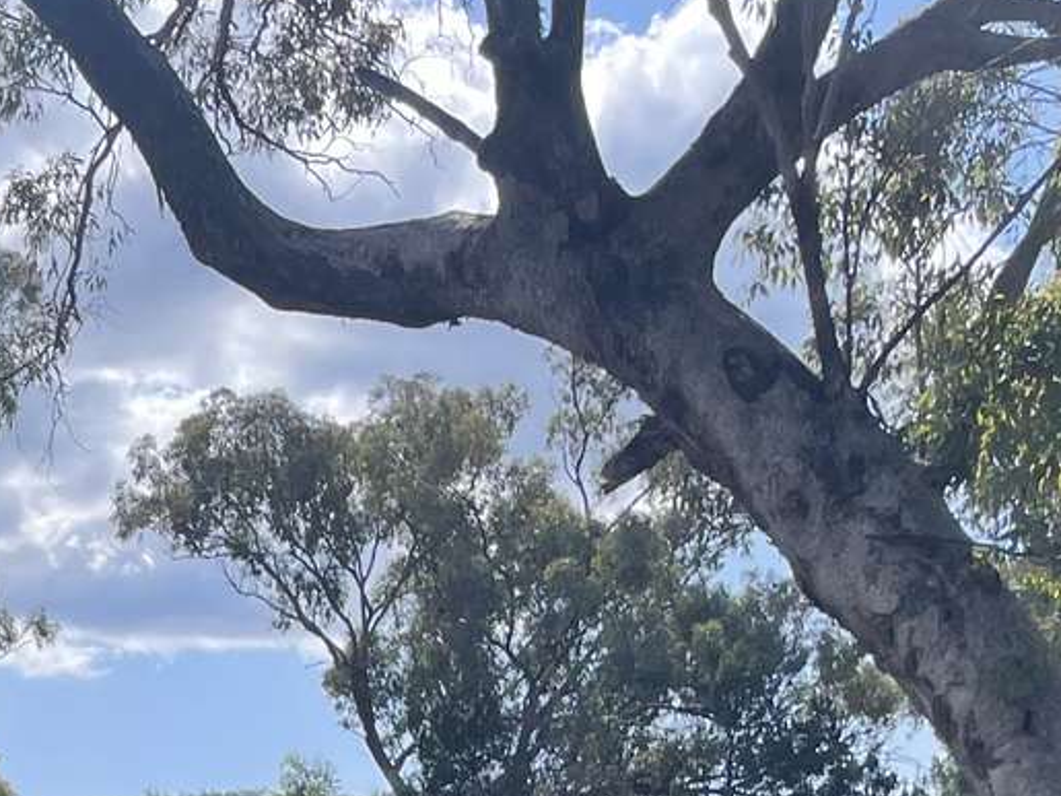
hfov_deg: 18.0
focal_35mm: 97
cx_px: -552
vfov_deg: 13.8
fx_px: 2972
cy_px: 1357
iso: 32
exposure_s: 1/2092
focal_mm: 4.2
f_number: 1.6
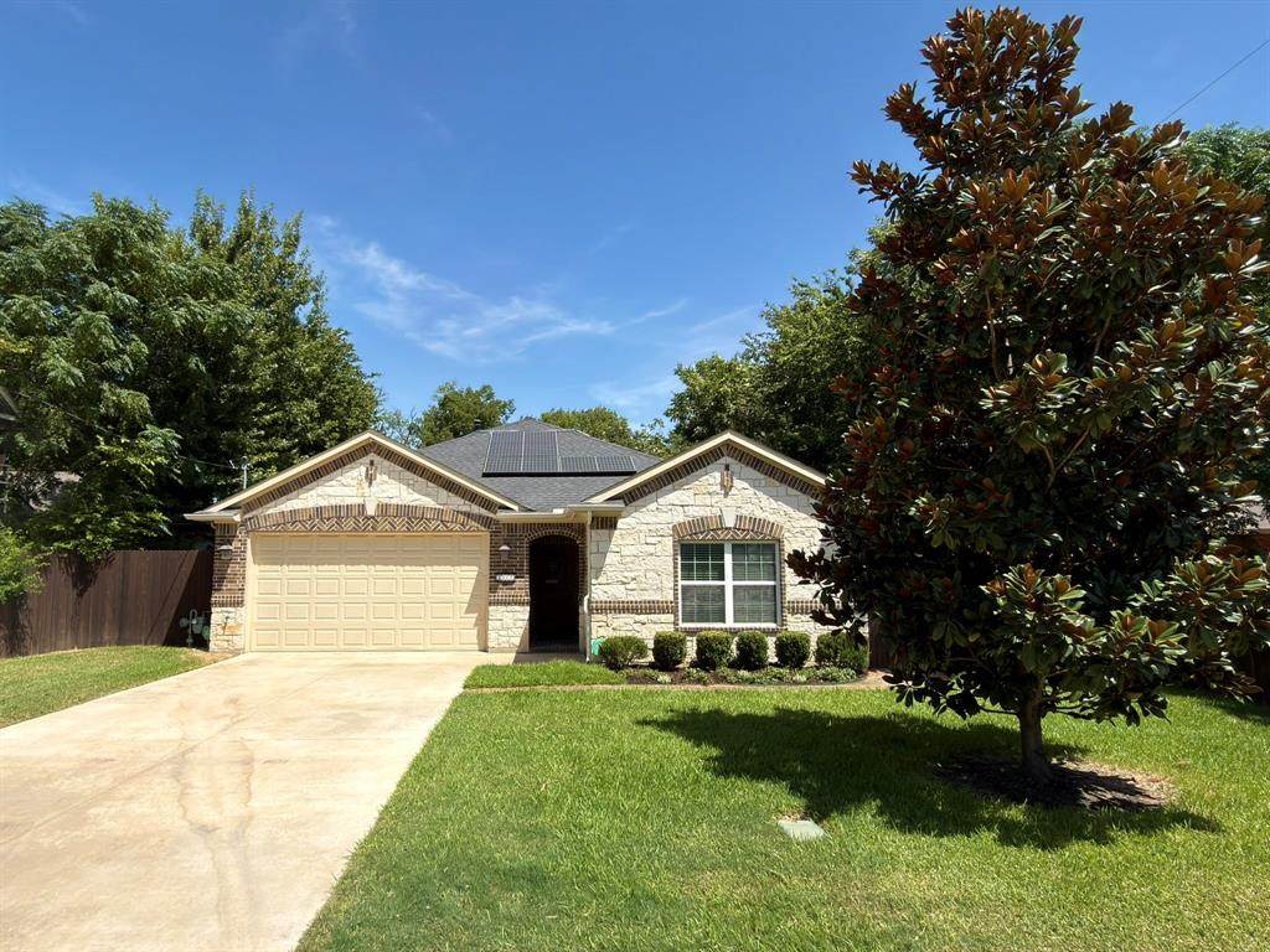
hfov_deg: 102.1
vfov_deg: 85.7
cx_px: 635
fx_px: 514
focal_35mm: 14
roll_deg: -0.3
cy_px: 476
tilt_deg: +6.4
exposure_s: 1/663
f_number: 2.2
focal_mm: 2.22
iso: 16
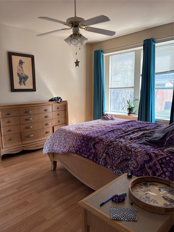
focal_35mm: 26
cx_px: 87
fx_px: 174
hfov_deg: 53.1
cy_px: 116
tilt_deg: -8.7
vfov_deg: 67.3
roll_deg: +0.9
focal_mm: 5.96
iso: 125
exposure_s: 1/147
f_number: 1.6
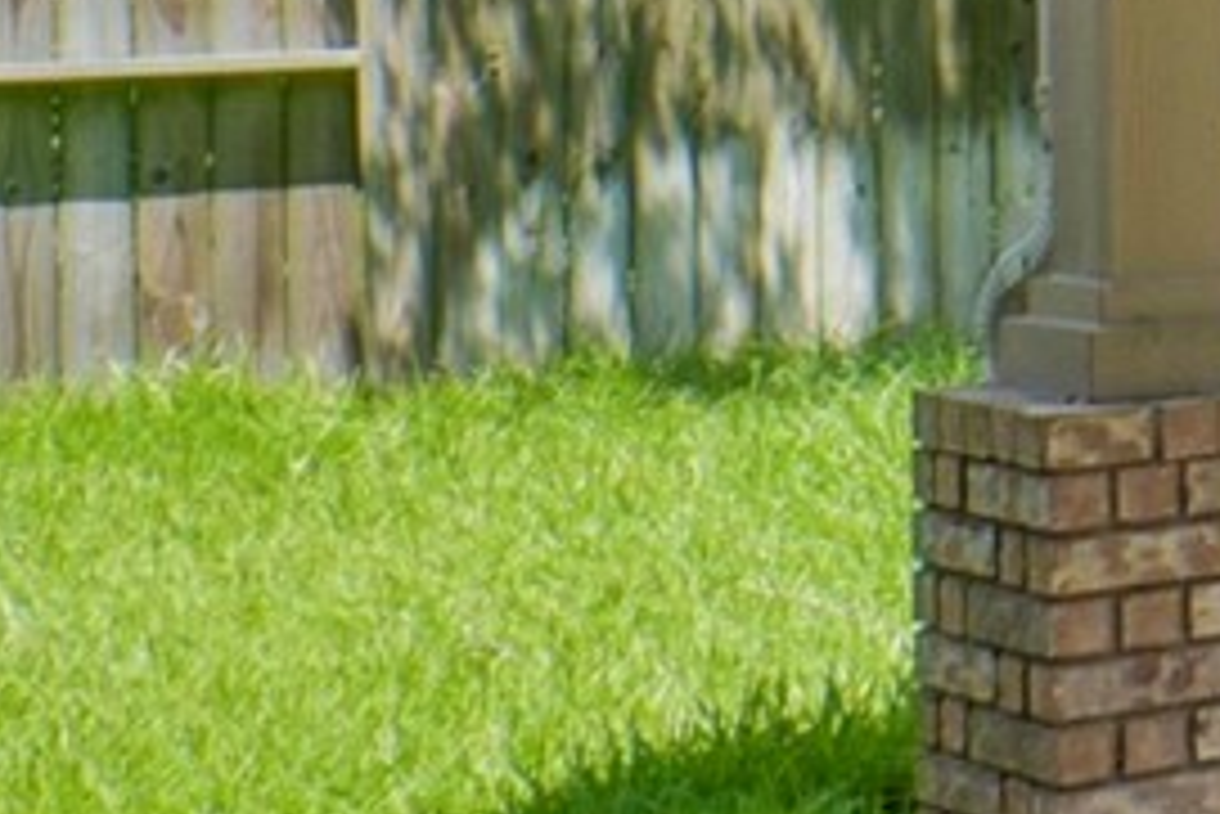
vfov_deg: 12.1
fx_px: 3797
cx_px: 3349
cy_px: 58
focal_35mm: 112
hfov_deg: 12.1
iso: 500
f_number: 11
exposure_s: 1/320
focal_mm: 14
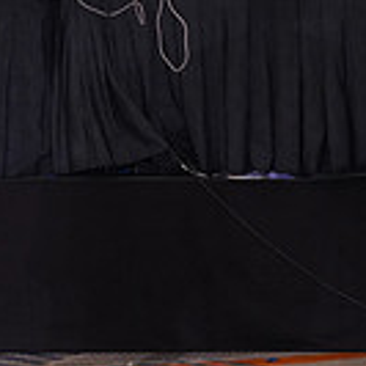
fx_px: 2046
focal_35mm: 171
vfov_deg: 10.2
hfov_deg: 9.5
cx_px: 762
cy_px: 133
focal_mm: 46
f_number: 5
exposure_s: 1/200
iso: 3200
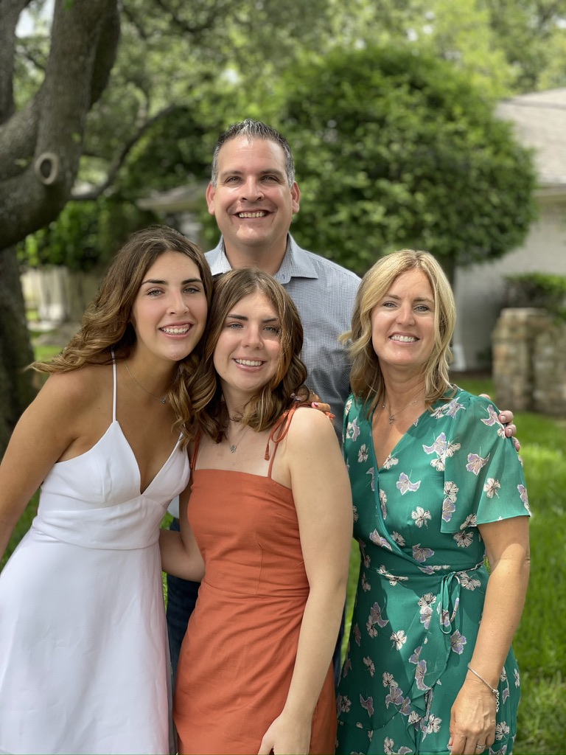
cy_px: 378
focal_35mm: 64
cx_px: 283
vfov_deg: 30.3
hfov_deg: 22.9
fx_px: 1395
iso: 20
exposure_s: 1/182
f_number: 2.2
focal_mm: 7.5
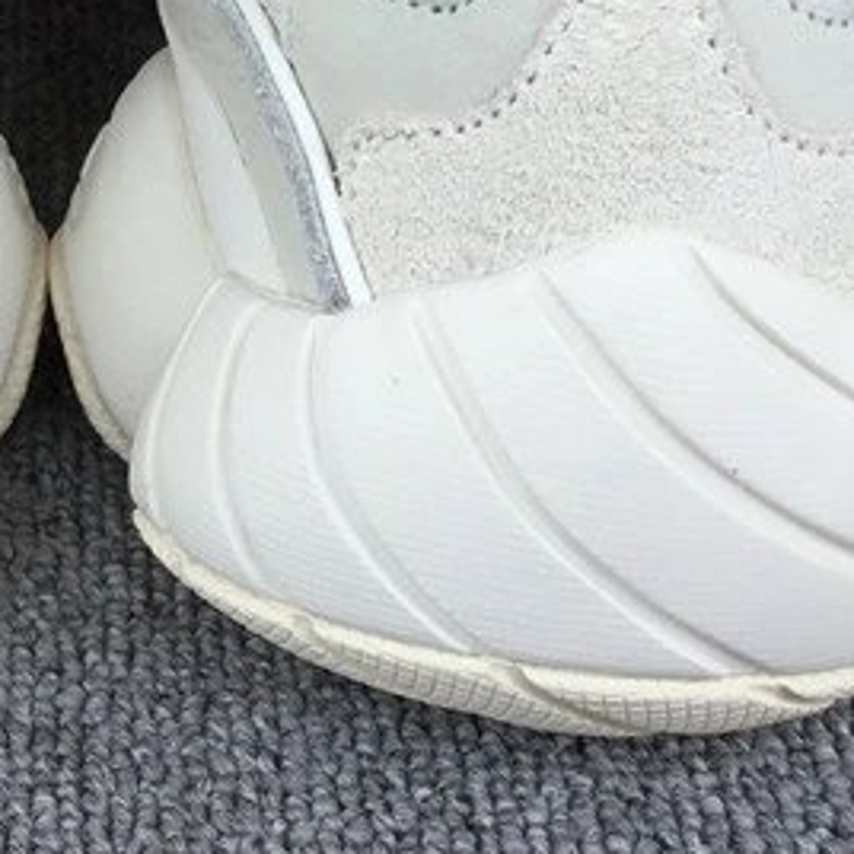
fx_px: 2568
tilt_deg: -30.5
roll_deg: +0.3
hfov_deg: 18.6
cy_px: -56
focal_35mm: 92
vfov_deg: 18.3
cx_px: 134
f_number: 2.4
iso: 25
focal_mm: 3.3
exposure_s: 1/529
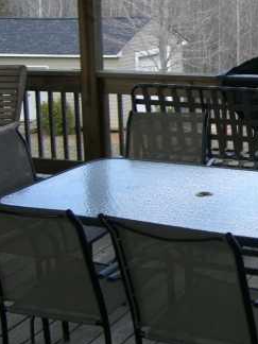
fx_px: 745
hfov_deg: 19.0
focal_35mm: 75
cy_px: 118
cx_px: 270
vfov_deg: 25.9
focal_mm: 6.2
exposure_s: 1/160
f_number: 2.7
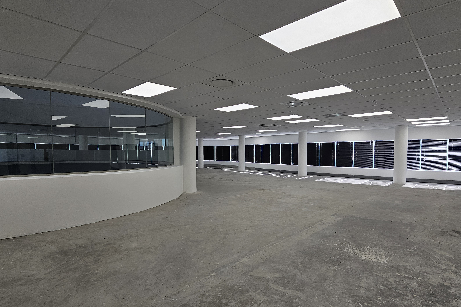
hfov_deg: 93.1
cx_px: 248
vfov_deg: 70.4
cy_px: 161
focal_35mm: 17
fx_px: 218
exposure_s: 1/175
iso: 50
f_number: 2.2
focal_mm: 2.2
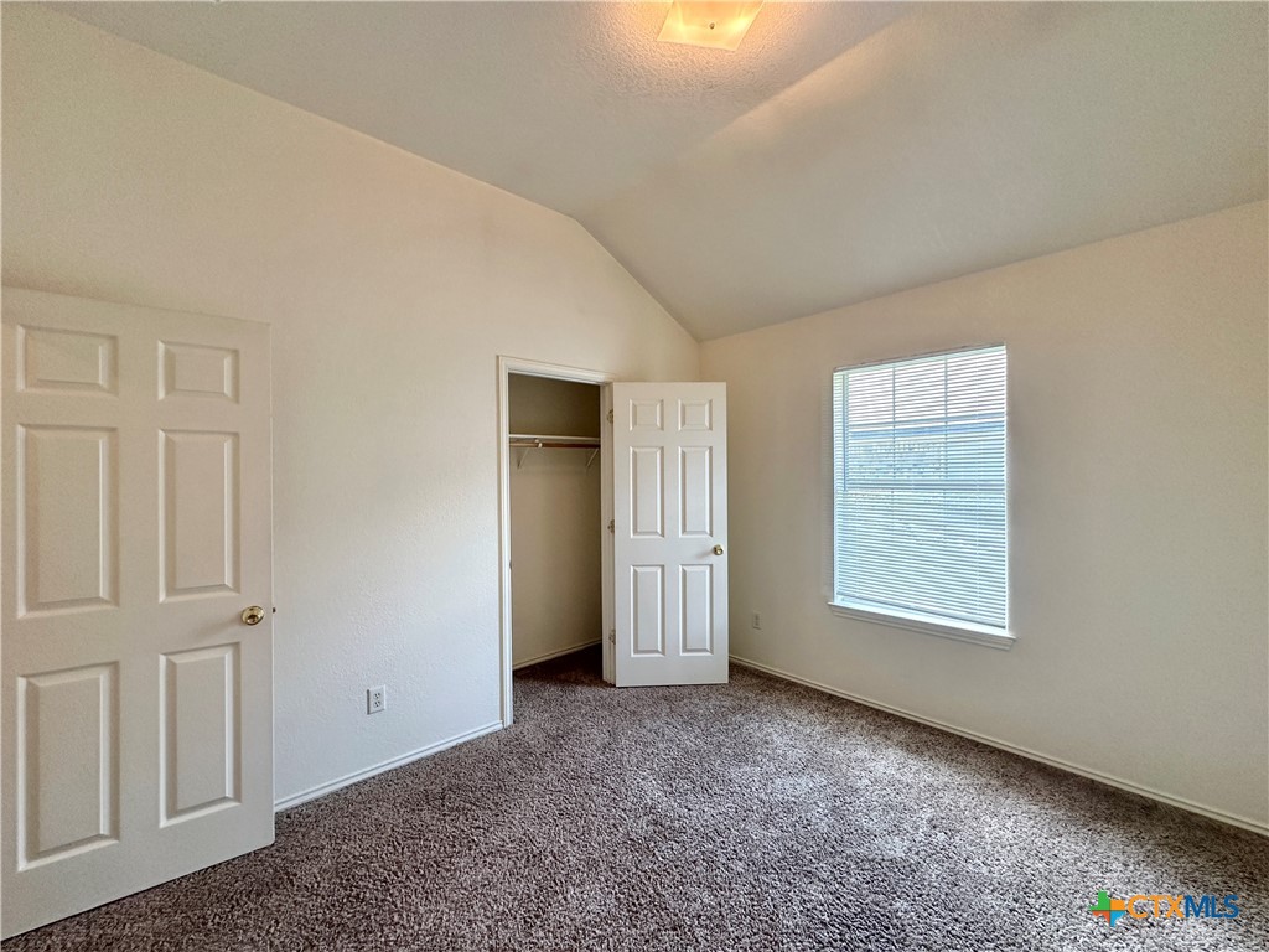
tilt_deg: -1.2
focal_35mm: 14
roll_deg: +0.3
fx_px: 513
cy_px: 476
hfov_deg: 102.1
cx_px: 634
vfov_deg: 85.7
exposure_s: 1/120
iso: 160
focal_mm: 2.22
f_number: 2.2
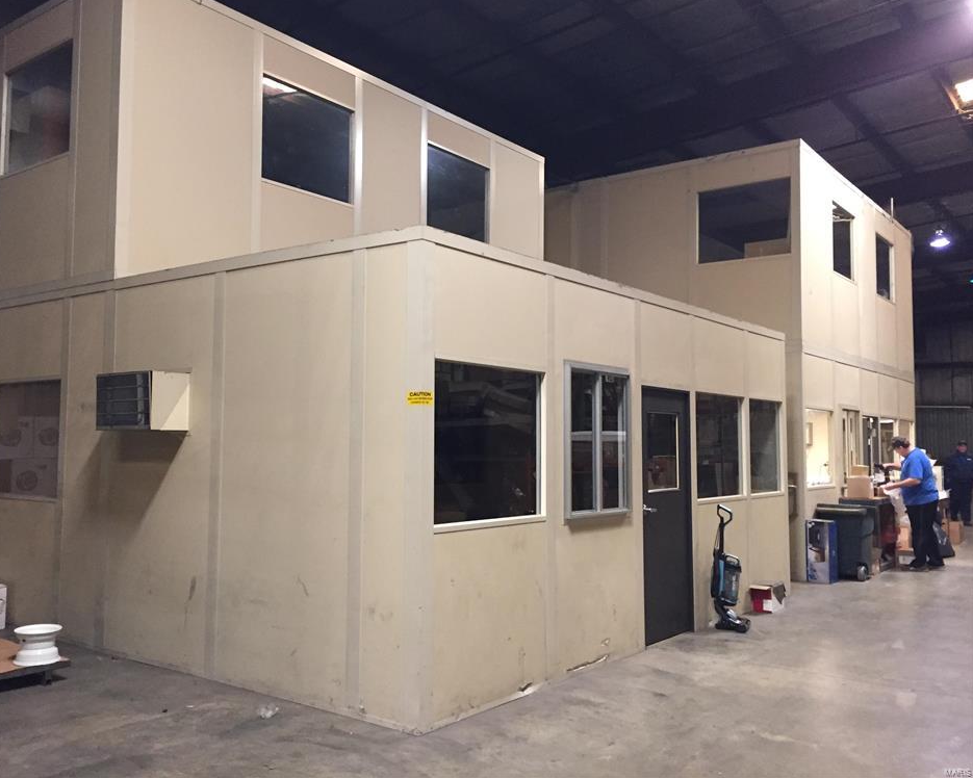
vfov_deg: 47.1
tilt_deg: +4.1
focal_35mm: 31
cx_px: 442
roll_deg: -1.3
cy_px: 380
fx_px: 893
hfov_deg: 57.1
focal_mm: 4.15
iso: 250
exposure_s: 1/30
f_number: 2.2
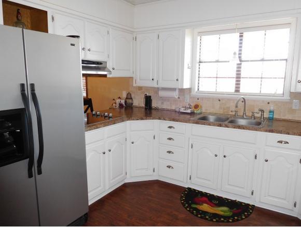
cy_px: 114
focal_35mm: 25
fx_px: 218
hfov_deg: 69.3
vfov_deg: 54.9
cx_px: 150
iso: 320
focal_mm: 4.5
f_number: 3.4
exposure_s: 1/30
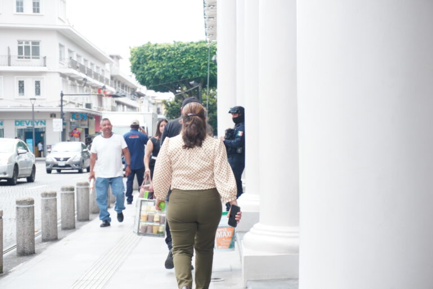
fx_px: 903
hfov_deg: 27.0
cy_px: 144
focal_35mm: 75
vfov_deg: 18.2
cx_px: 216
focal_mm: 50
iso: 640
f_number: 5.6
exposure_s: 1/400
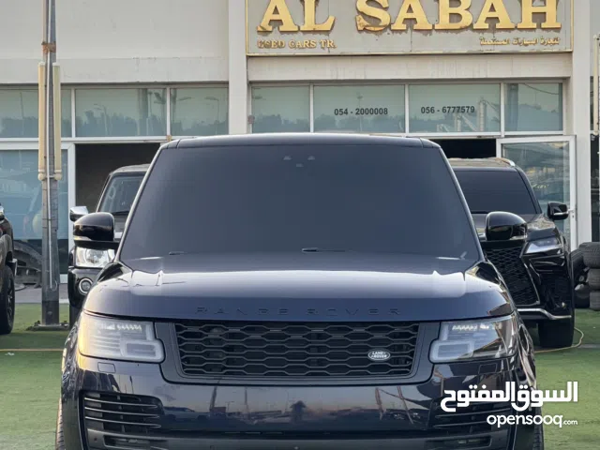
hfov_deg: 30.3
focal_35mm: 64
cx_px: 300
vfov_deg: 22.9
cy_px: 225
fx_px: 1109
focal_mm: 7.5
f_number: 2.2
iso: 50
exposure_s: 1/121
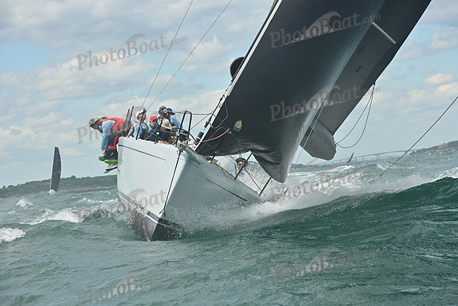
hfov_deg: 16.8
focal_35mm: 122
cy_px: 153
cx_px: 229
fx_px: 1552
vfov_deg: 11.2
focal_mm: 122
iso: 250
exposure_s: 1/1250
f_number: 9
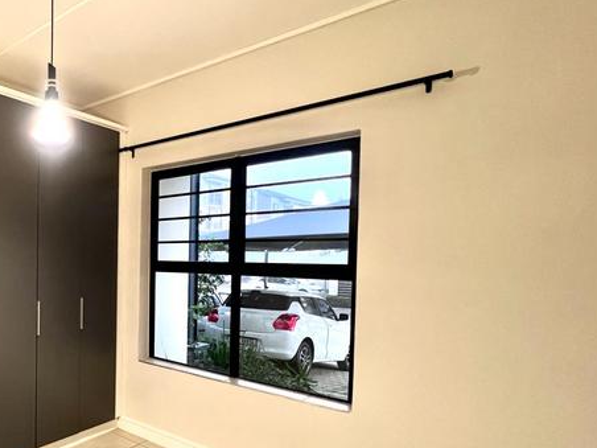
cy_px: 263
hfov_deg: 64.5
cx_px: 87
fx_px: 397
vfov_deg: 58.5
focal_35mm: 23
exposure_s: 1/50
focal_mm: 1.57
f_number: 1.8
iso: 640
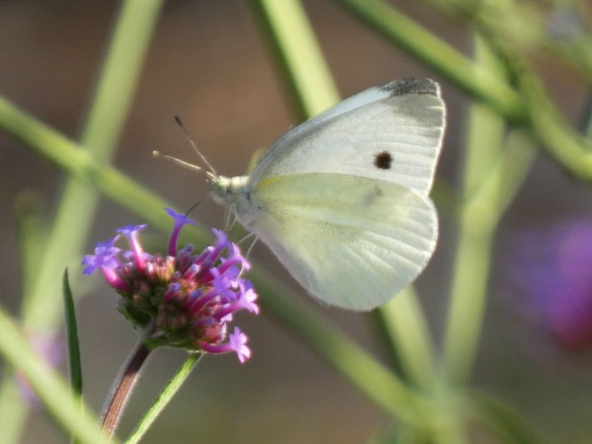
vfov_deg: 1.6
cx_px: 296
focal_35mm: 917
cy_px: 222
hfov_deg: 2.2
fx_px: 15685
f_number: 5.6
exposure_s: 1/125
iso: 320
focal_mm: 164.2
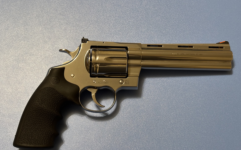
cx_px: 120
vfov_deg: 22.7
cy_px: 82
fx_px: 374
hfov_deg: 35.7
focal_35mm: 57
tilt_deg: -71.6
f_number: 1.6
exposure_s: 1/60
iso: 125
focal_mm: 5.96
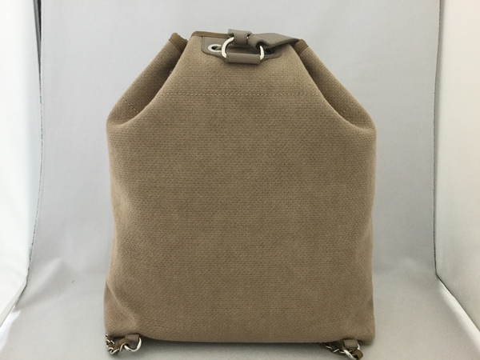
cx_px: 240
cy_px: 180
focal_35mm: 31
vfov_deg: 45.4
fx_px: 430
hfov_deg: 58.4
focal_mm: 3.3
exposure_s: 1/30
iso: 40
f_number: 2.4
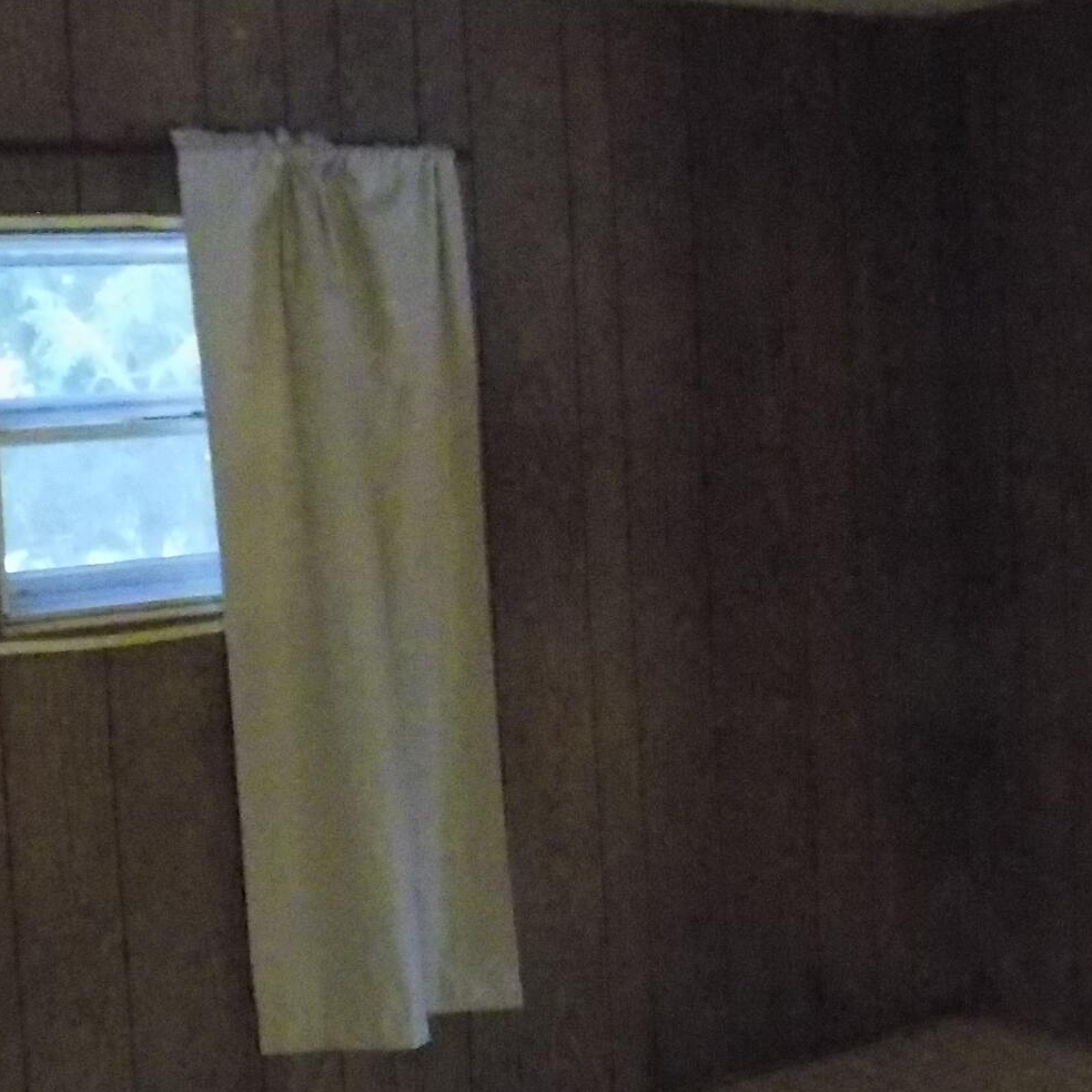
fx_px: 2213
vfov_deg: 27.7
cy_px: 506
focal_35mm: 62
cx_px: 783
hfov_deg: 27.4
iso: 1600
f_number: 3.1
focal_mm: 4
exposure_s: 1/40
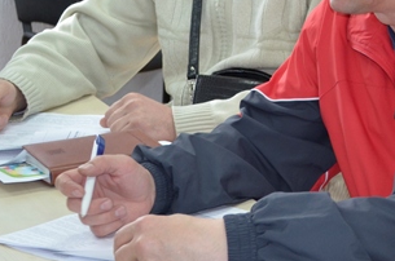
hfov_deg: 14.6
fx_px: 1511
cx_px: 410
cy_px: -16
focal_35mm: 138
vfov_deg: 9.8
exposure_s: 1/30
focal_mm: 38
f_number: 5
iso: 800
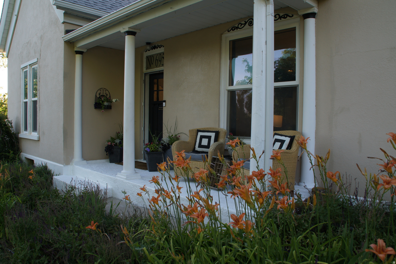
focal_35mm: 27
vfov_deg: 47.9
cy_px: 132
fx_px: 297
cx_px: 198
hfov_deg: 67.4
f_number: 6.3
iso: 200
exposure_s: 1/60
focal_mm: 18
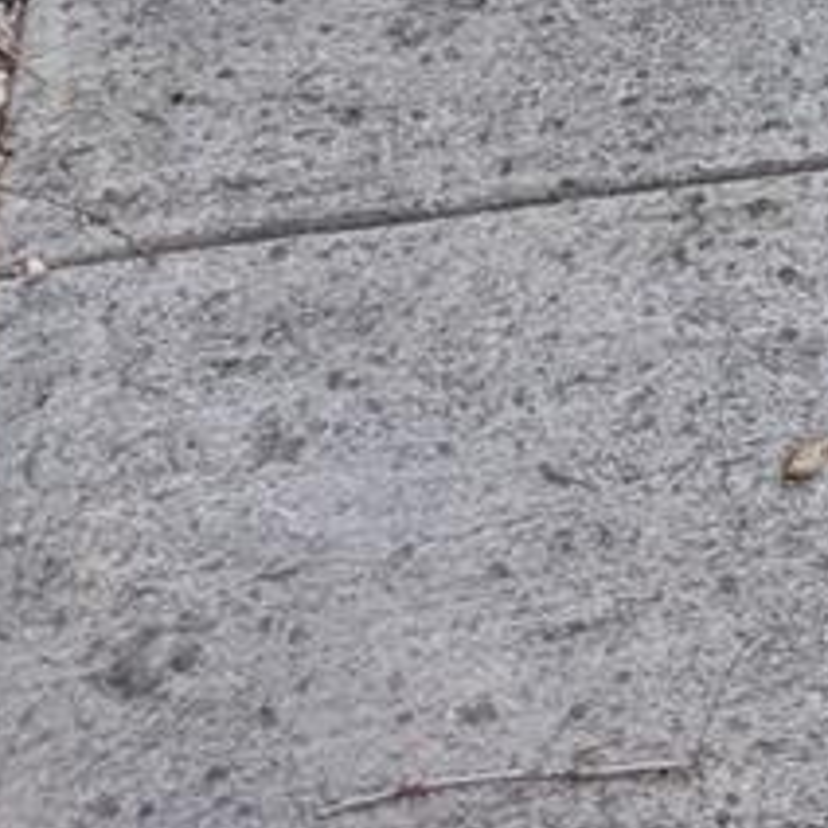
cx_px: 1332
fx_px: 3518
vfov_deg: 10.7
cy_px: -1359
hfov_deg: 12.6
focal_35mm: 130
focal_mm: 4.67
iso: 82
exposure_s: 1/120
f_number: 2
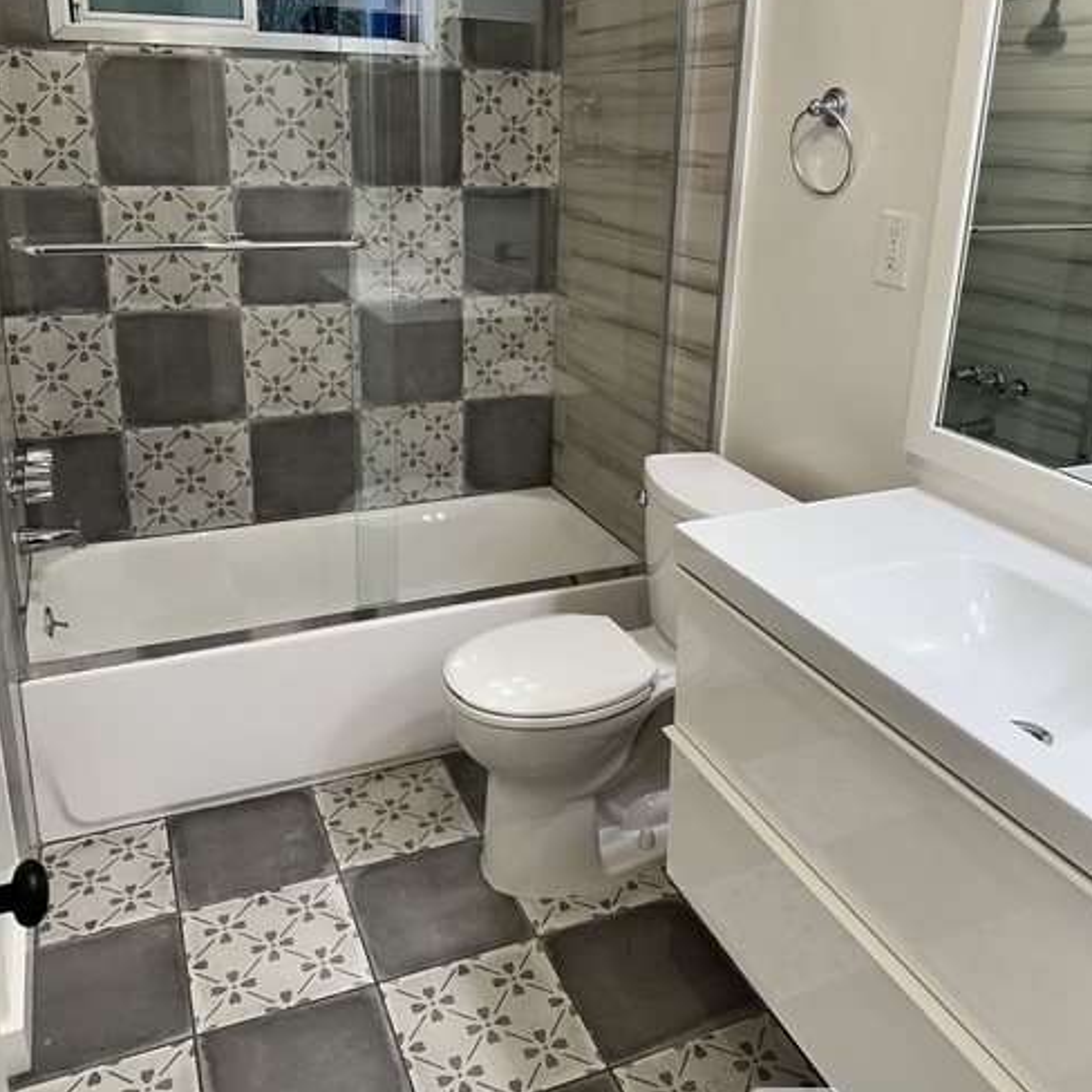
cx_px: 553
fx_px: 1035
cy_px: 431
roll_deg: -1.9
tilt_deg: -15.1
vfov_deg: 55.2
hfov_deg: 55.6
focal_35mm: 29
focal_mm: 6.86
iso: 100
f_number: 1.78
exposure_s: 1/120
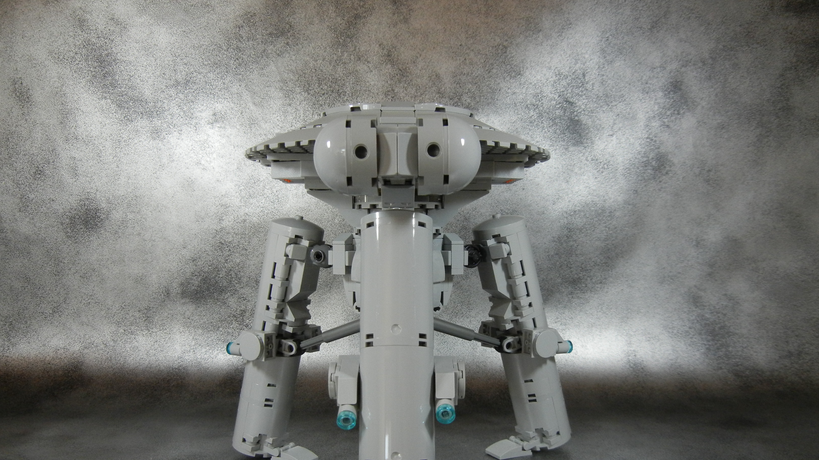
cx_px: 412
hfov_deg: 59.5
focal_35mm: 33
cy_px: 301
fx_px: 717
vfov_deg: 35.3
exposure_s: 1/110
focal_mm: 5.4
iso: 400
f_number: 3.5
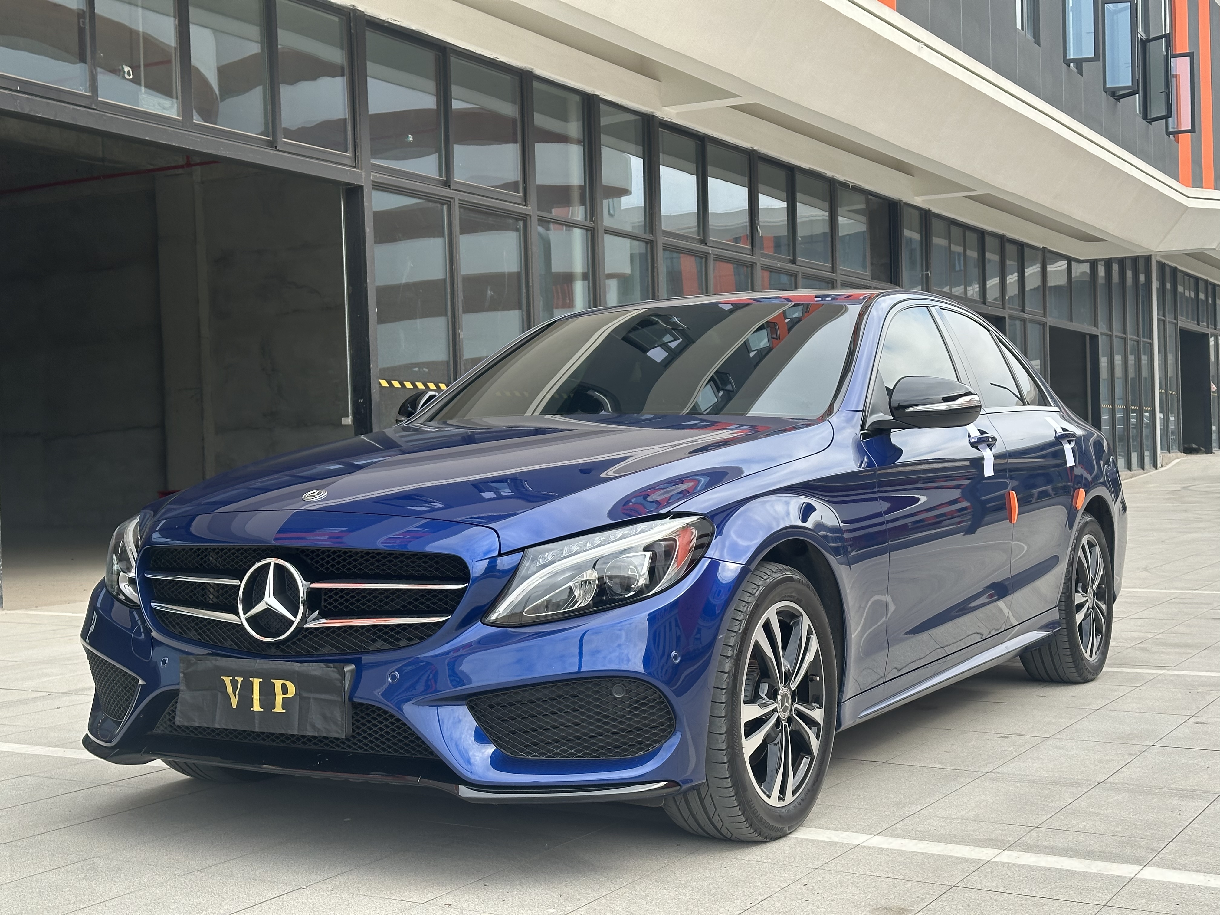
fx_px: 1692
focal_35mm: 48
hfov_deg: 39.7
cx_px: 610
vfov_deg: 30.3
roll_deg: +1.9
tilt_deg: +0.5
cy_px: 458
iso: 64
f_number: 1.78
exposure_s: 1/1145
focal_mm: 6.86
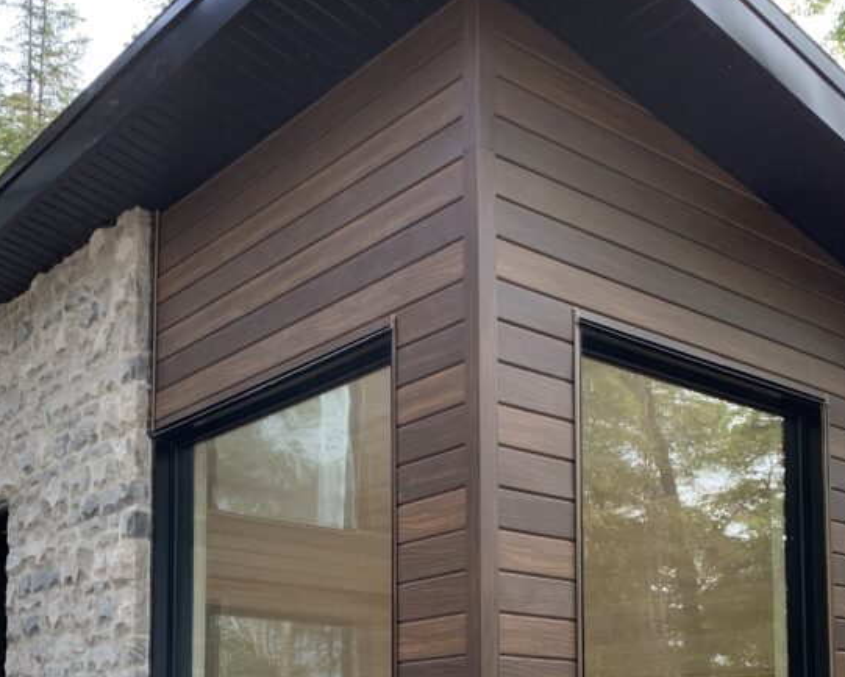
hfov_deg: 38.8
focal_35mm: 48
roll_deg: +0.0
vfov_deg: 29.4
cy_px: 679
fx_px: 1201
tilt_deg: +5.6
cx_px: 444
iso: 25
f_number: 1.8
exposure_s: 1/206
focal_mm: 4.25
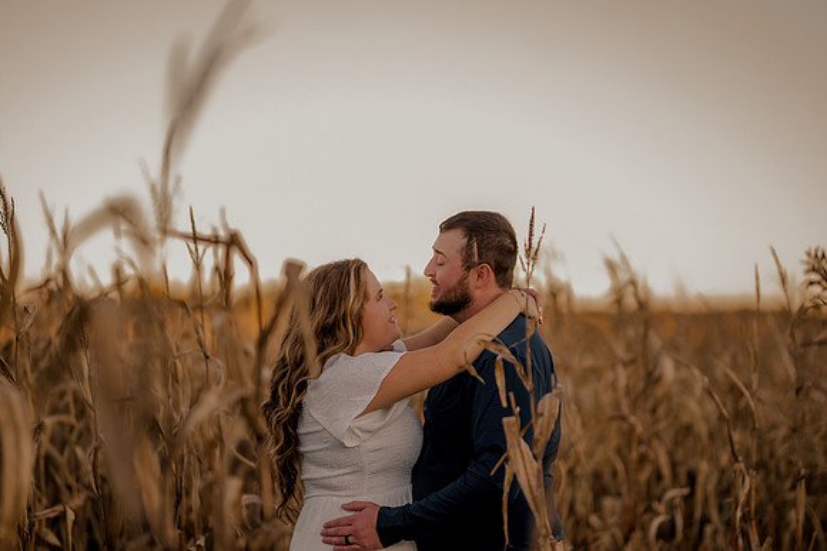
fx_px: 1951
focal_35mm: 85
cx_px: 414
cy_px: 276
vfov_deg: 16.1
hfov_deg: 23.9
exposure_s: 1/320
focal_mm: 85
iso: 50
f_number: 1.4
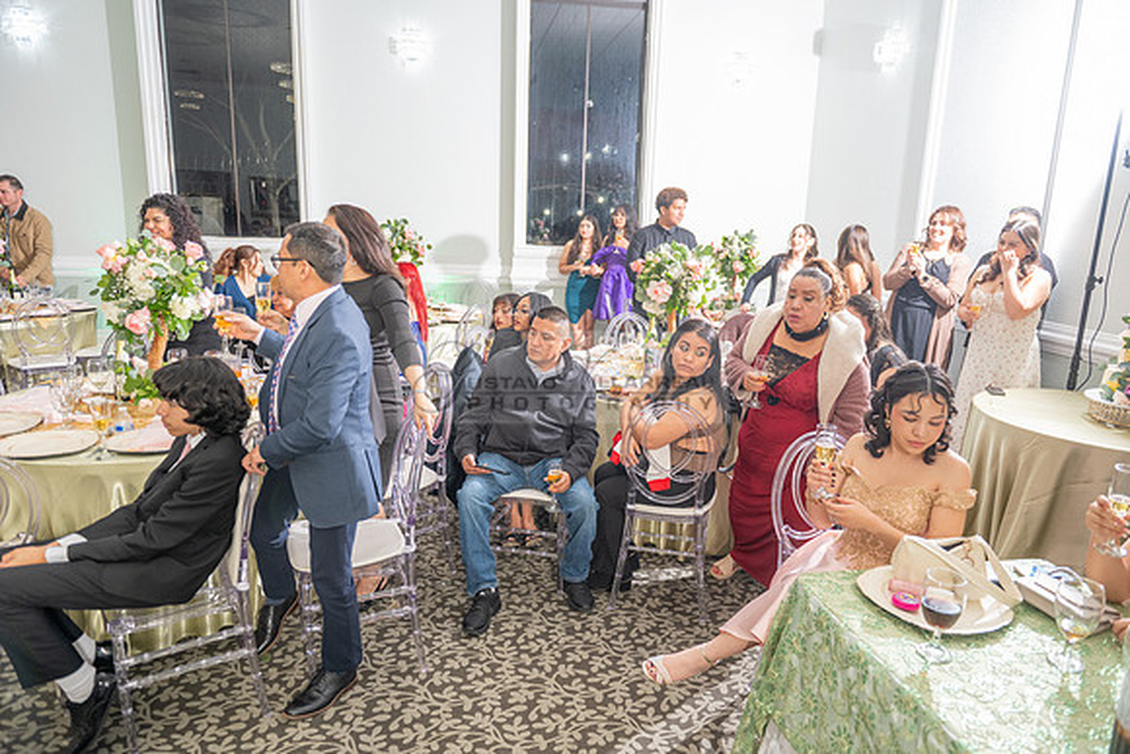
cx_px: 565
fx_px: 753
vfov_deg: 53.2
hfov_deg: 73.7
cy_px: 377
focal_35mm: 24
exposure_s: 1/160
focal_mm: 24
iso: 500
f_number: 3.5
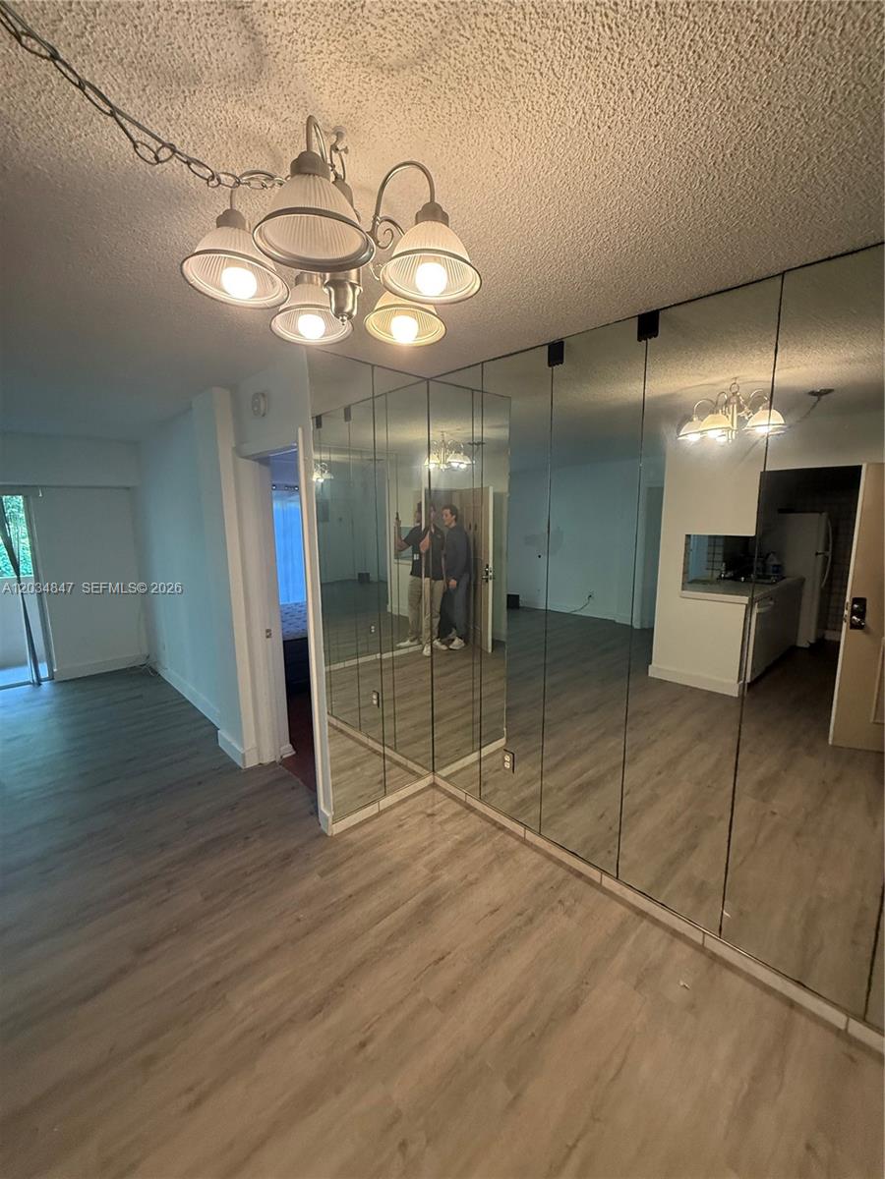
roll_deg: -0.5
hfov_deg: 85.7
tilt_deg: -7.6
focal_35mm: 14
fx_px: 477
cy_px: 590
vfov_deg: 102.1
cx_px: 442
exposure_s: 1/120
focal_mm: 2.22
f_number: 2.2
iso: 400
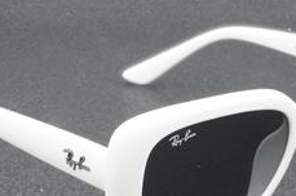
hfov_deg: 19.5
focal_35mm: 105
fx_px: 862
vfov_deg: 13.0
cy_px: 147
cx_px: 180
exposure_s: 1.6
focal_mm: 40
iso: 100
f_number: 32
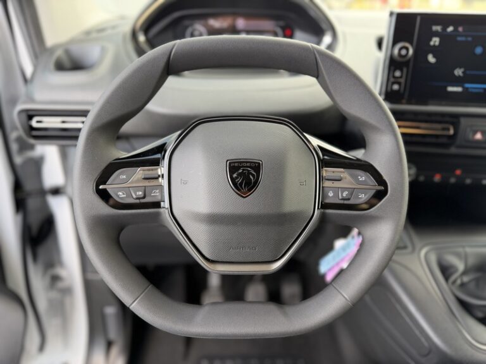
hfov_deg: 71.6
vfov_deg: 56.8
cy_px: 182
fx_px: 337
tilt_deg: -31.1
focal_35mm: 24
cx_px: 243
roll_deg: +0.5
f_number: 1.78
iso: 100
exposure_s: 1/166
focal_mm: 6.76
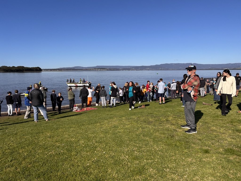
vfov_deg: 53.1
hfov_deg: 67.3
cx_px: 120
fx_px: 181
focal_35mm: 26
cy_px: 90
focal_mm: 5.7
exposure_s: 1/6993
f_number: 1.5
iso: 50
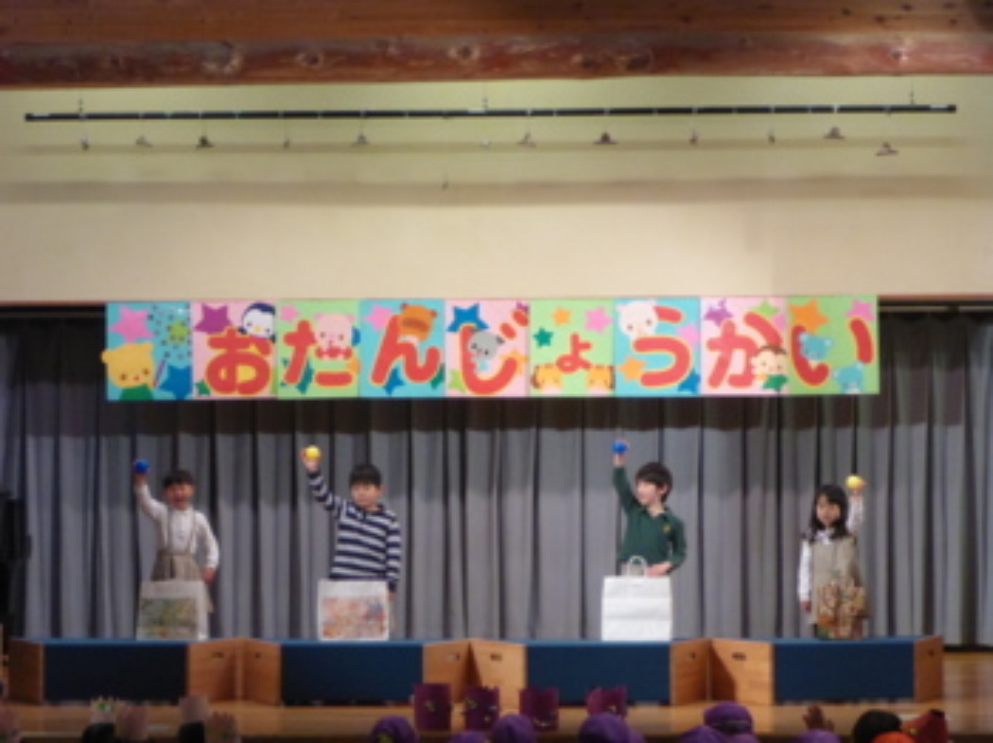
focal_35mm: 76
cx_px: 496
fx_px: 2179
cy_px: 372
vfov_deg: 19.4
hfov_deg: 25.7
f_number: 5.5
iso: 800
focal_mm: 13.4
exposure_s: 1/40
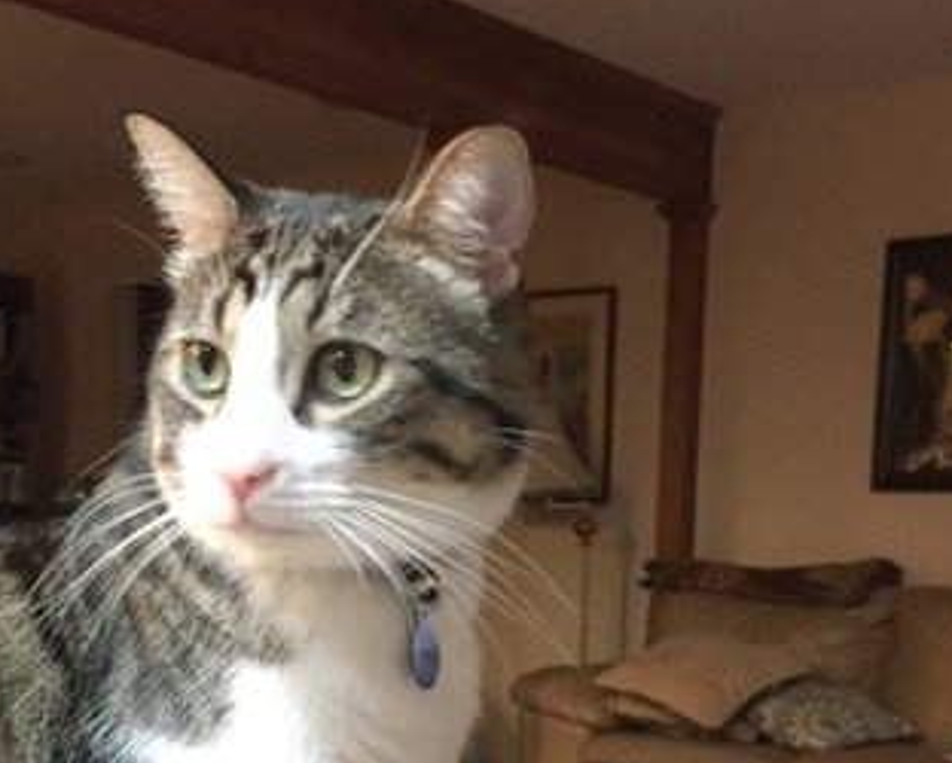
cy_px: 717
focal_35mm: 58
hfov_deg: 32.3
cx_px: 357
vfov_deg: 25.3
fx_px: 1635
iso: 320
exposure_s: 1/15
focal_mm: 4.15
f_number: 2.2
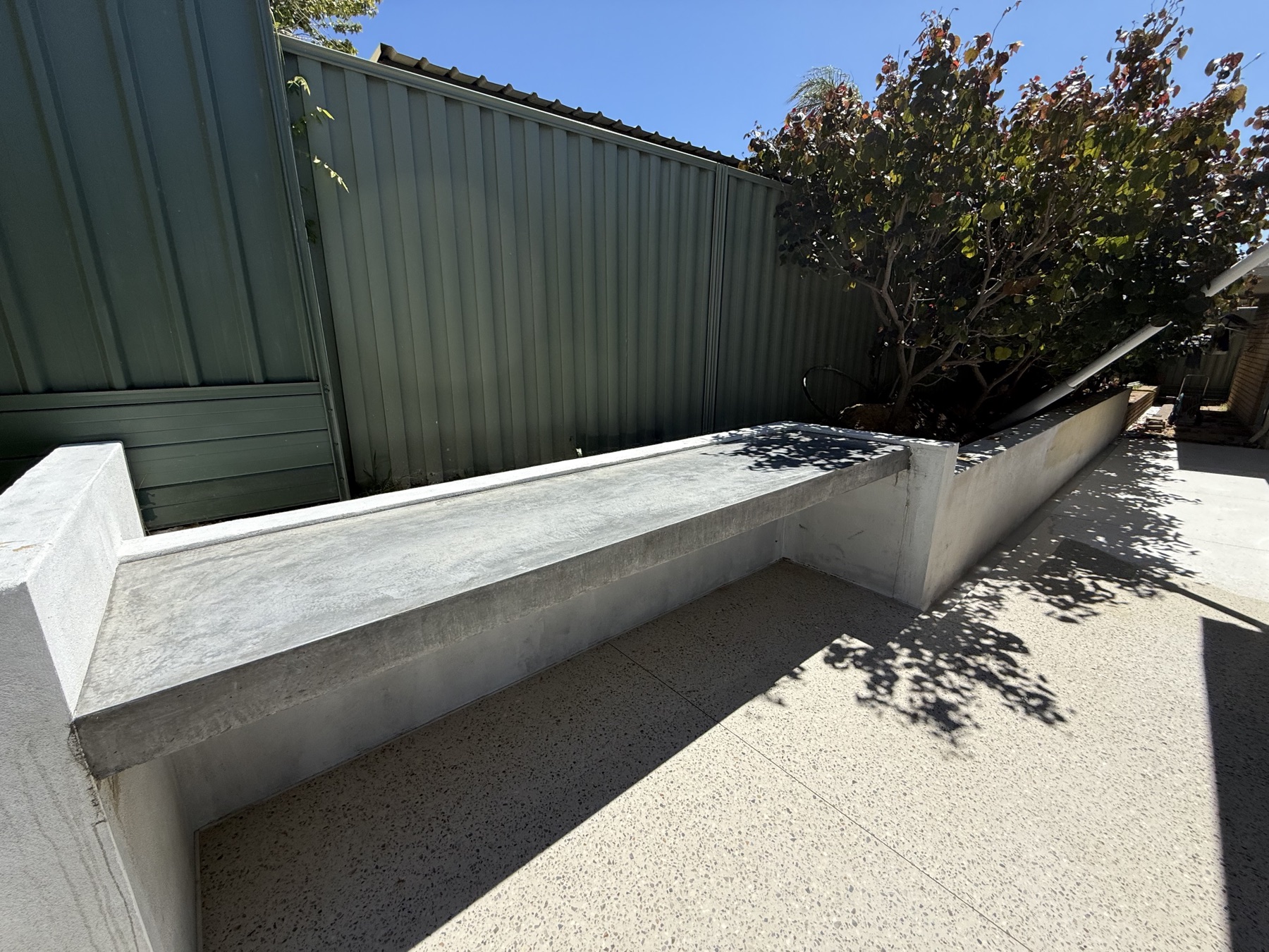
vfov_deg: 85.7
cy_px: 476
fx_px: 513
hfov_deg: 102.1
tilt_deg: -15.9
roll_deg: -0.4
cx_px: 634
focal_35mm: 14
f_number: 2.2
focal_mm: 2.22
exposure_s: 1/3460
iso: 50
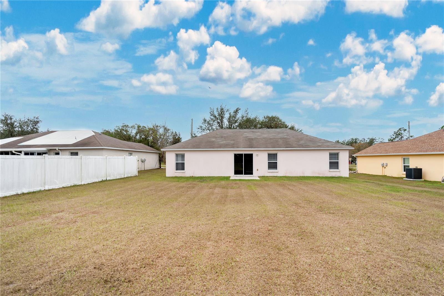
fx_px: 197
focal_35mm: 16
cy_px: 148
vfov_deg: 73.7
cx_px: 222
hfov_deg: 96.7
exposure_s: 1/125
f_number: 9
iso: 100
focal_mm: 16
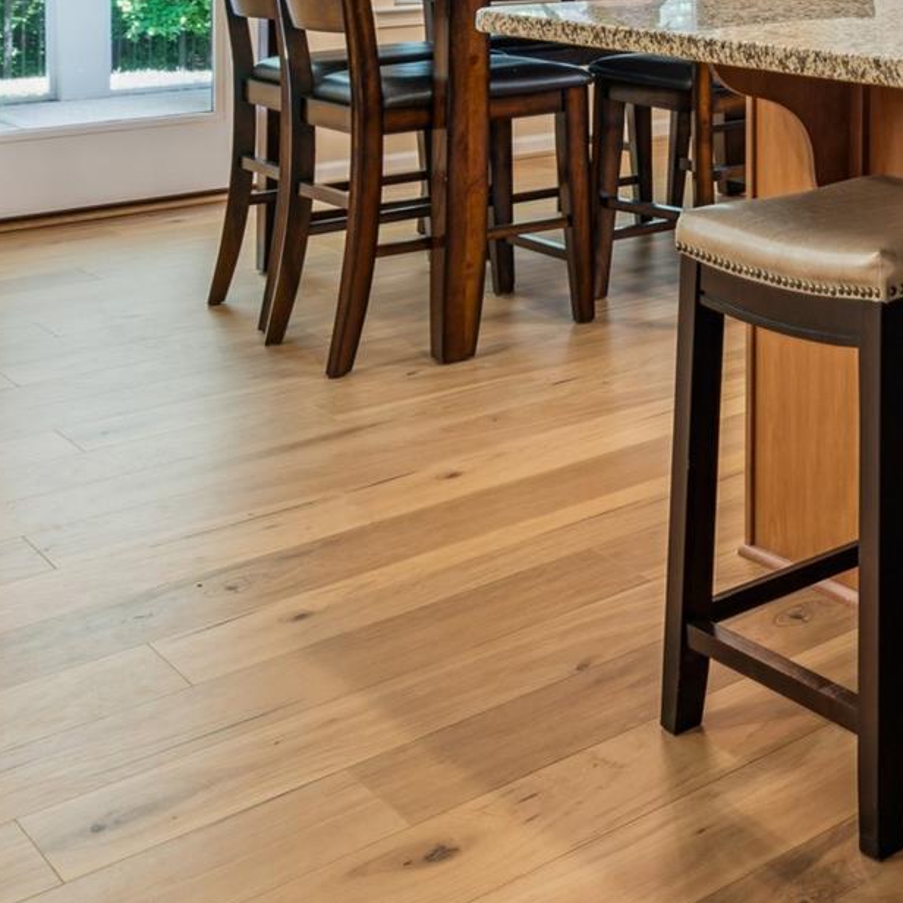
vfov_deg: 31.1
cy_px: -61
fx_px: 1458
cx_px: 1470
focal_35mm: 49
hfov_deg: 24.0
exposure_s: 2.5
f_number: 13
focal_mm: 17.5
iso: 100
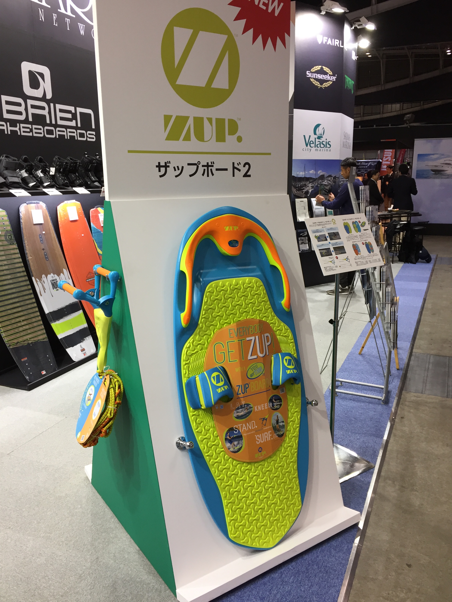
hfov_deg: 48.2
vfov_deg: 61.7
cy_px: 301
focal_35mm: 29
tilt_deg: -13.4
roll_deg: -0.1
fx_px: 505
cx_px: 226
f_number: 2.2
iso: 32
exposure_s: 1/30
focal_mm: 4.15
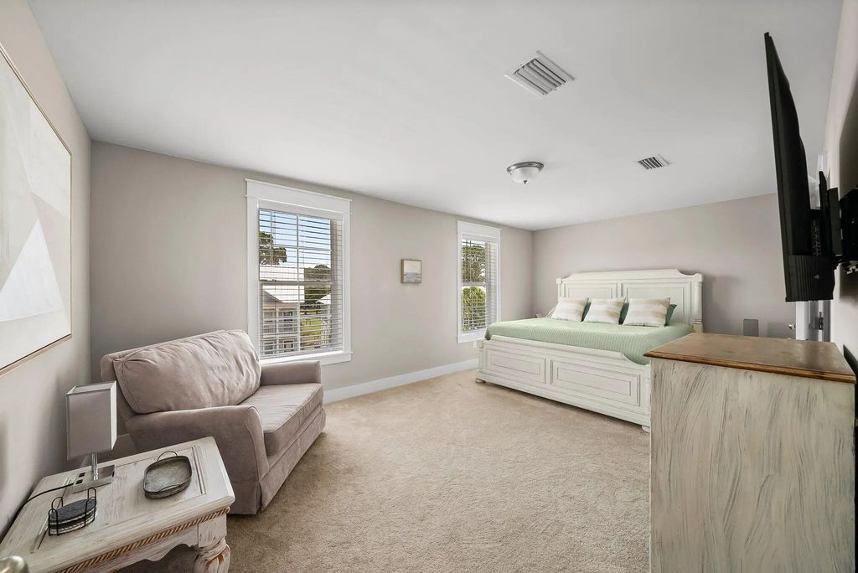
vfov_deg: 85.5
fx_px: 310
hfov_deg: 108.3
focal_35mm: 13
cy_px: 286
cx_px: 429
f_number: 8
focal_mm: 13
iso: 400
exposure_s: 1/3
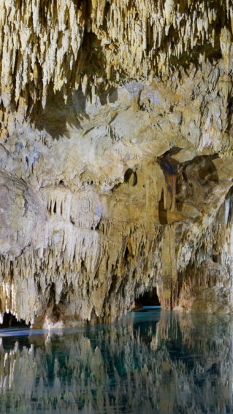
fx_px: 561
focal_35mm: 51
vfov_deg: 40.4
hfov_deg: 22.2
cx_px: 256
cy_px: 245
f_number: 3.5
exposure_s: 1/3
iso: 1600
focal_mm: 18
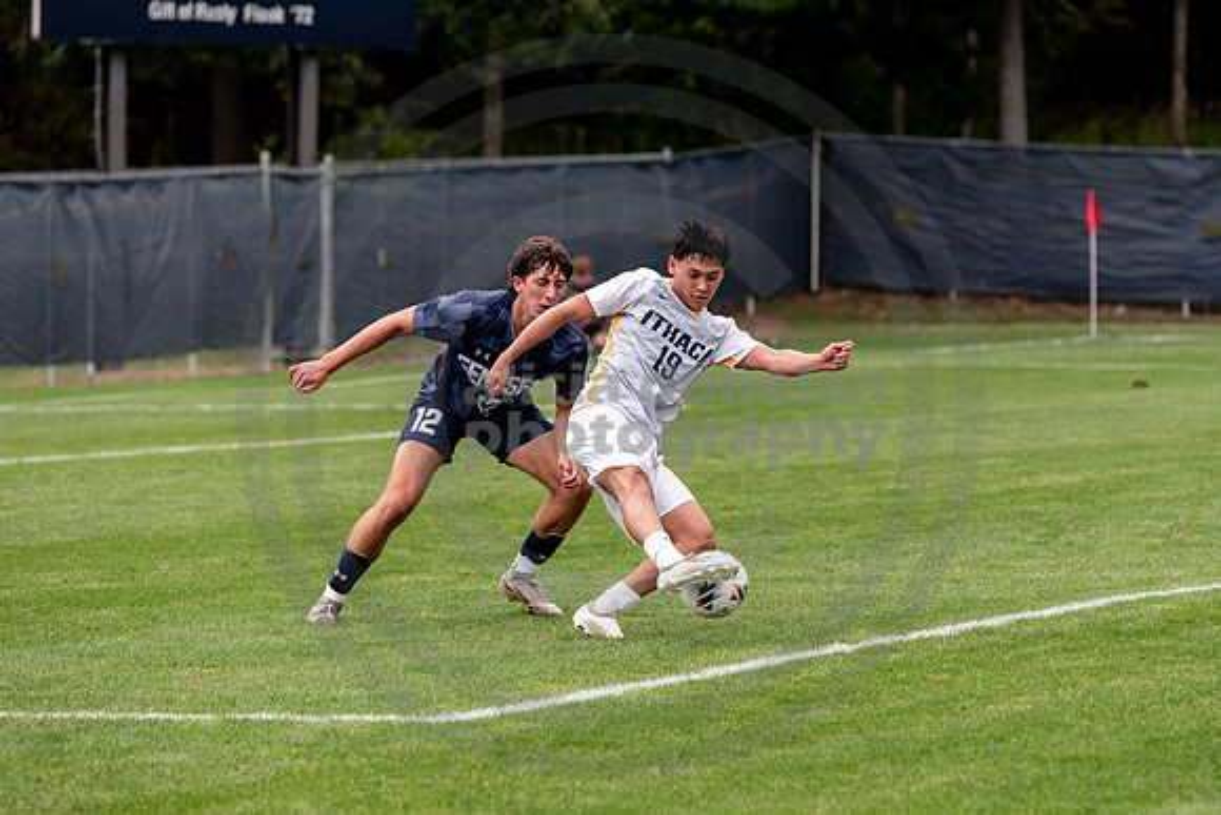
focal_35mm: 230
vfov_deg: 6.0
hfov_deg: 9.0
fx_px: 7789
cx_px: 673
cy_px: 370
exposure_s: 1/1250
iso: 320
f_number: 4.5
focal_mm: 185
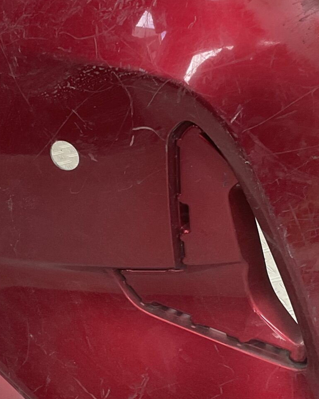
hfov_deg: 20.4
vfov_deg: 25.4
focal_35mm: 75
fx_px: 885
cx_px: 186
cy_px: 192
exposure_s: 1/120
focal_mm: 3
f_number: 1.8
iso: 50
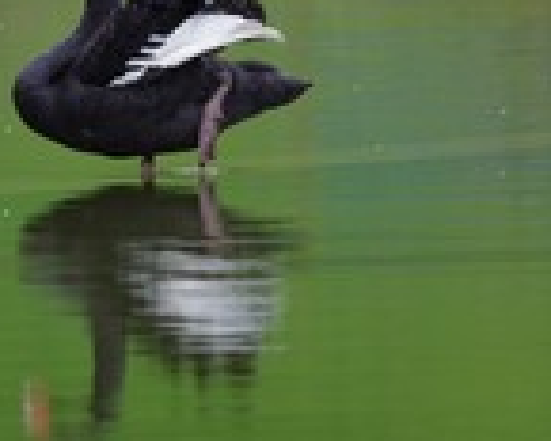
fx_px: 19471
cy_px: 72
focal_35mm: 1194
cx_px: 129
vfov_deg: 1.3
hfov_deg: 1.6
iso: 400
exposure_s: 1/160
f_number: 4
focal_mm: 300
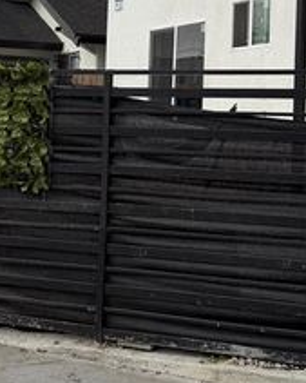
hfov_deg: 20.7
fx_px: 837
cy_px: 81
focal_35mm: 74
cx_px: 183
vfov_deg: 25.3
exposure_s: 1/7353
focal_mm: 6.76
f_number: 1.78
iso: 80
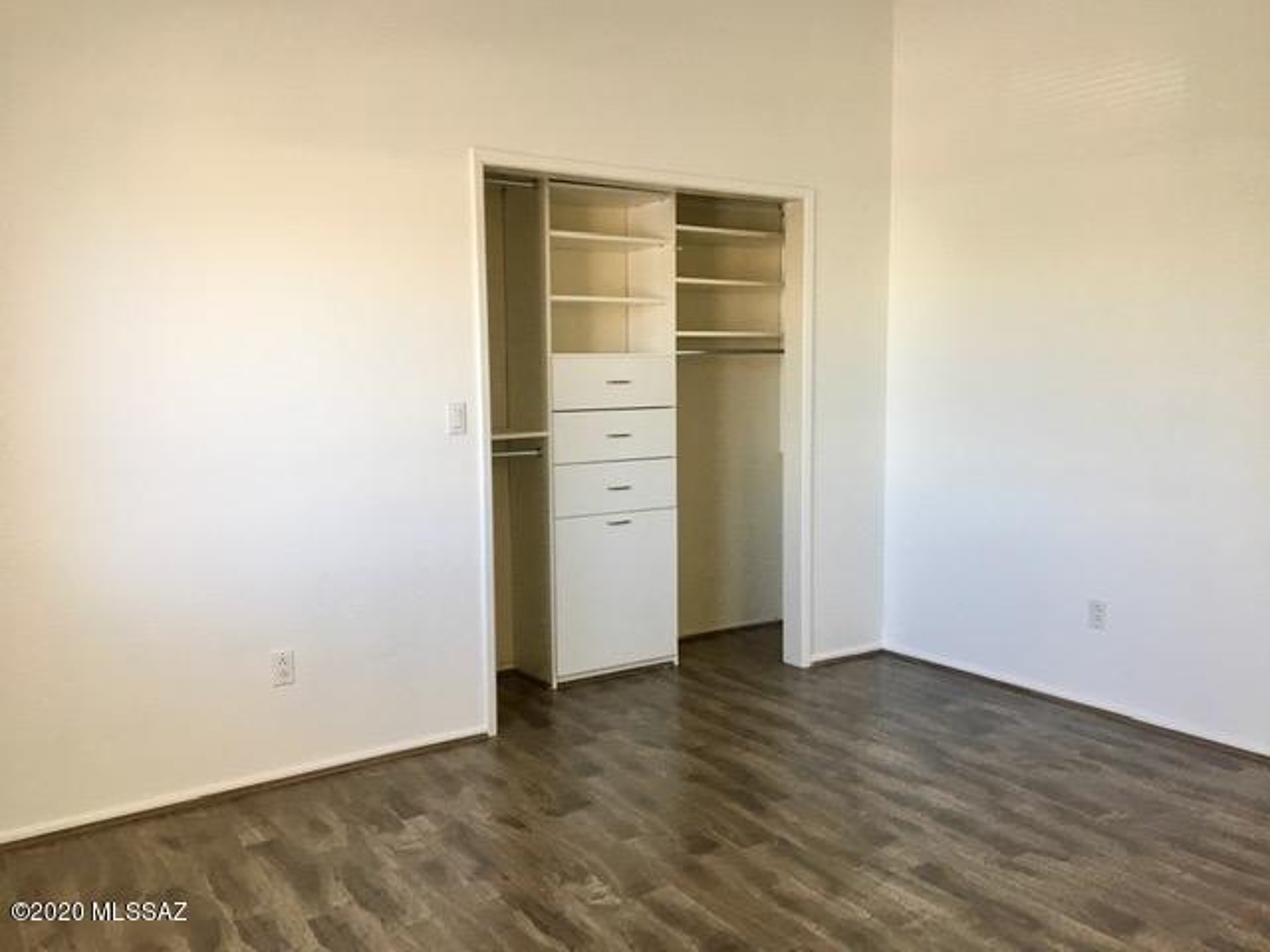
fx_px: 1064
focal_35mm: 29
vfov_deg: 48.2
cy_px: 476
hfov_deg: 61.7
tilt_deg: -5.0
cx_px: 635
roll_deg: +1.1
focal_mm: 4.15
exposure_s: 1/30
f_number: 2.2
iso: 32
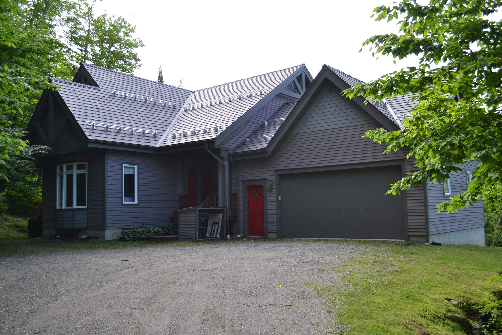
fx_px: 460
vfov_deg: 40.0
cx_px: 251
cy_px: 168
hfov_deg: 57.2
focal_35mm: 33
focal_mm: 22
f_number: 5.6
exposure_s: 1/125
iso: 160
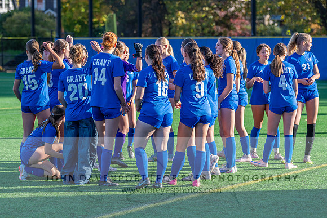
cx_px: 141
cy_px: 96
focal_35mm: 126
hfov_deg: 16.3
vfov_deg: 10.9
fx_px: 1140
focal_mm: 95
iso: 250
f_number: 2.8
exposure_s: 1/1000
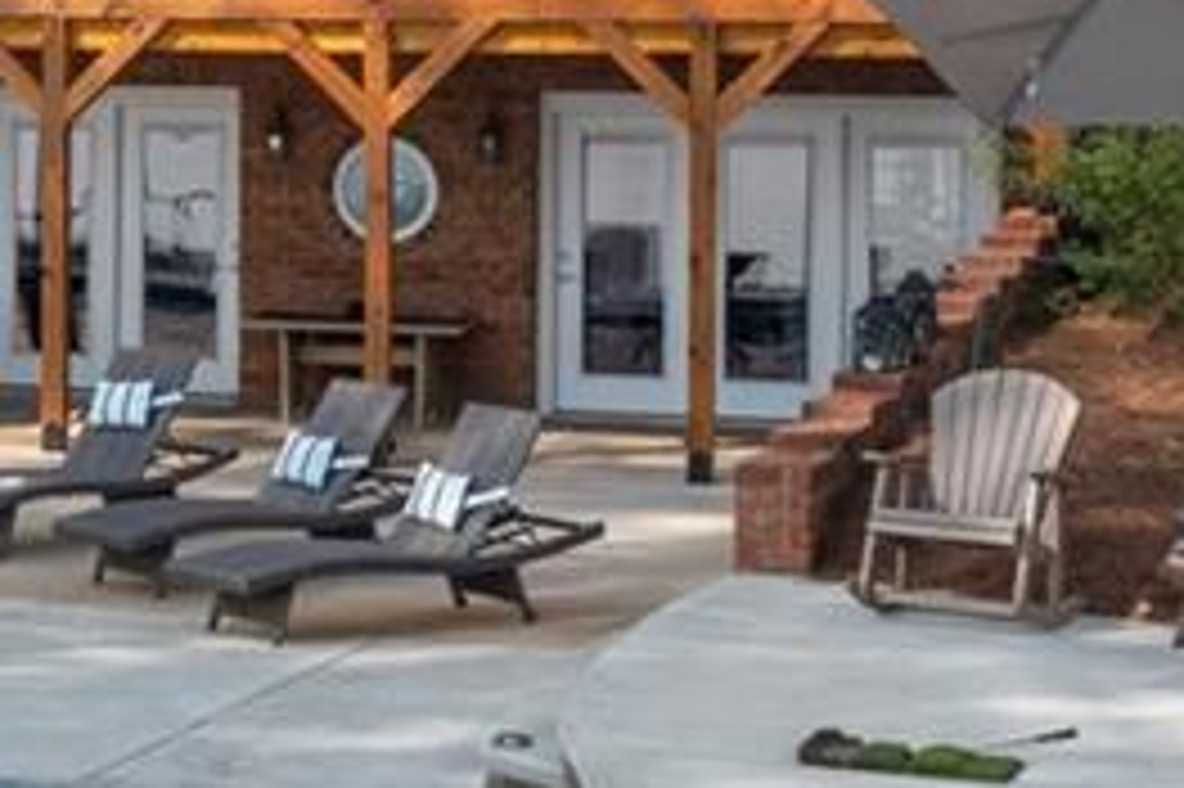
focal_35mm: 109
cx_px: -360
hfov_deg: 17.6
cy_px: 25
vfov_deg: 12.4
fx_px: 3583
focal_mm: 10.26
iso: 100
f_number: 5.6
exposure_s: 1/500
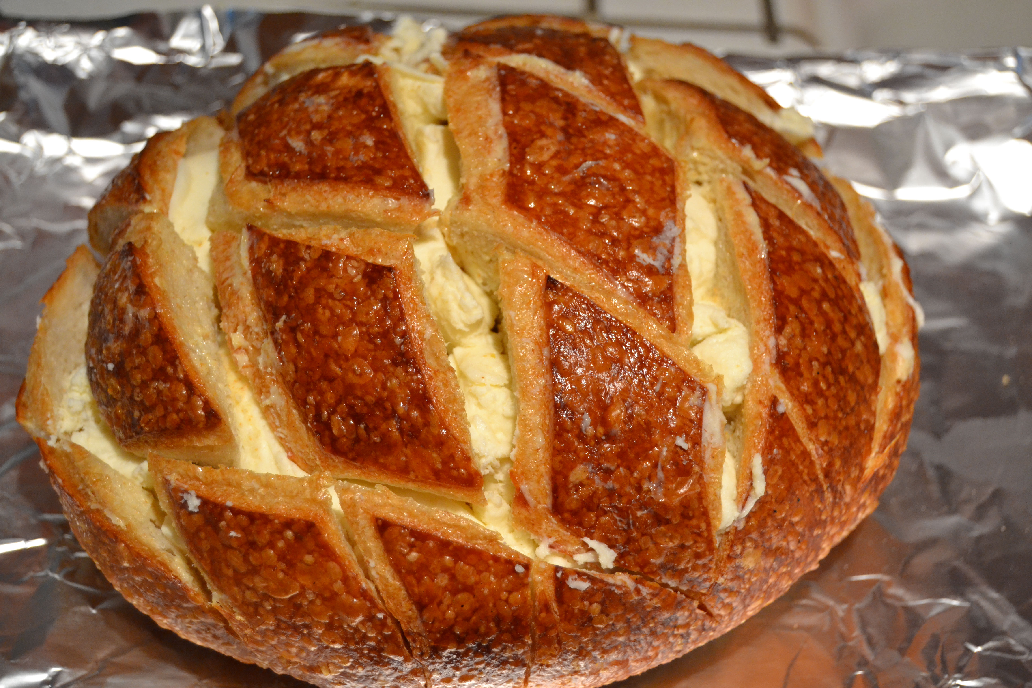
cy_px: 344
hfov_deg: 31.9
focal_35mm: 63
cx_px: 516
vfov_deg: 21.6
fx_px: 1806
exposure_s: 1/60
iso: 2000
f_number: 5
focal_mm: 42
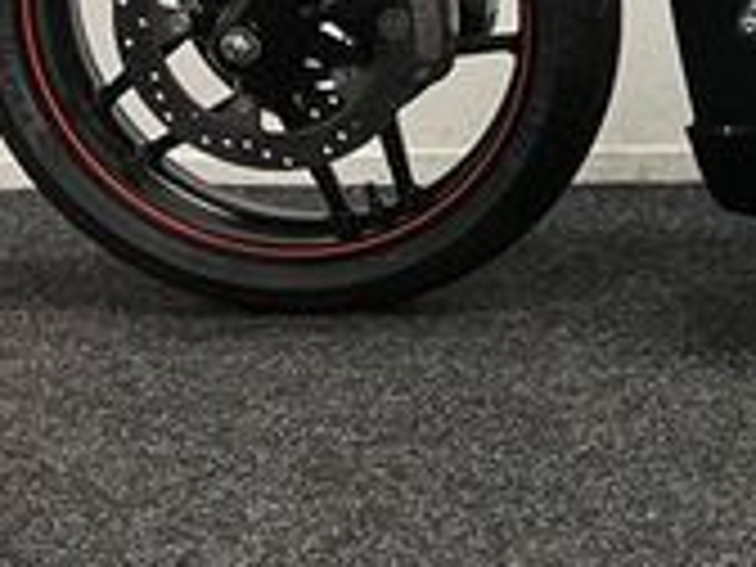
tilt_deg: -4.5
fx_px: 2162
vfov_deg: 14.3
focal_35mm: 99
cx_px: 1143
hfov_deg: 17.7
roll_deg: +0.2
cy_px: -198
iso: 100
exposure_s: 1/50
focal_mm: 5.1
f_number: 1.6
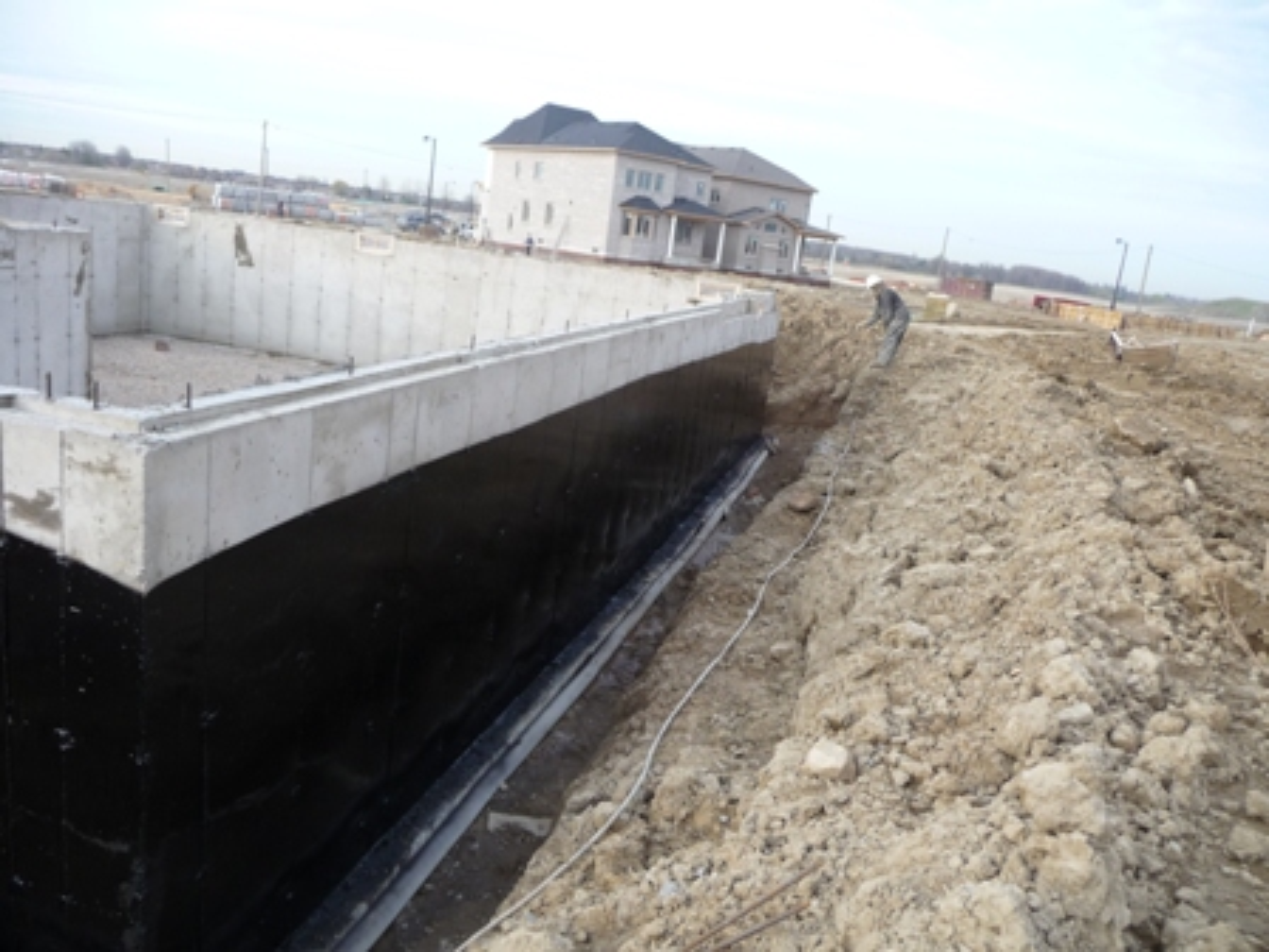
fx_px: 1026
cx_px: 634
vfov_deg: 49.7
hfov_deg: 63.4
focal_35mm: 28
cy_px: 476
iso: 100
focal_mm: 4.7
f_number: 3.3
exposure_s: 1/100
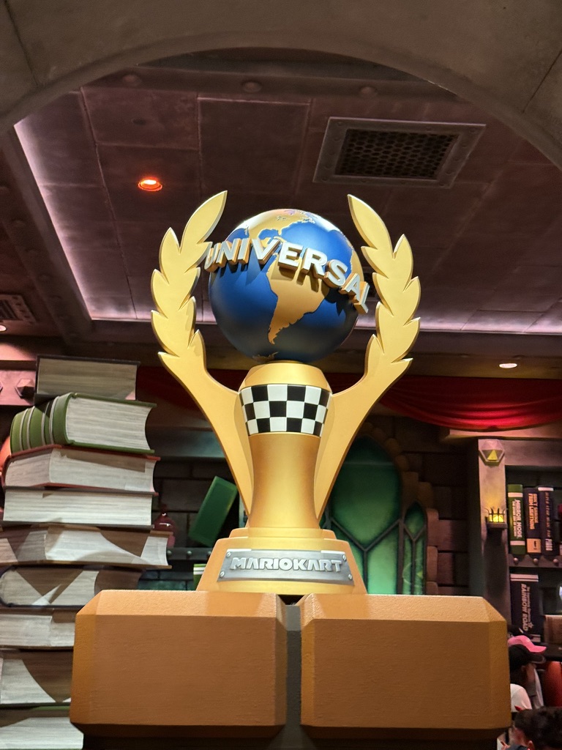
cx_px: 281
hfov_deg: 30.3
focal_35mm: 48
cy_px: 375
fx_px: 1039
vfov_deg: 39.7
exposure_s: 1/42
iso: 250
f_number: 1.78
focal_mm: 6.76
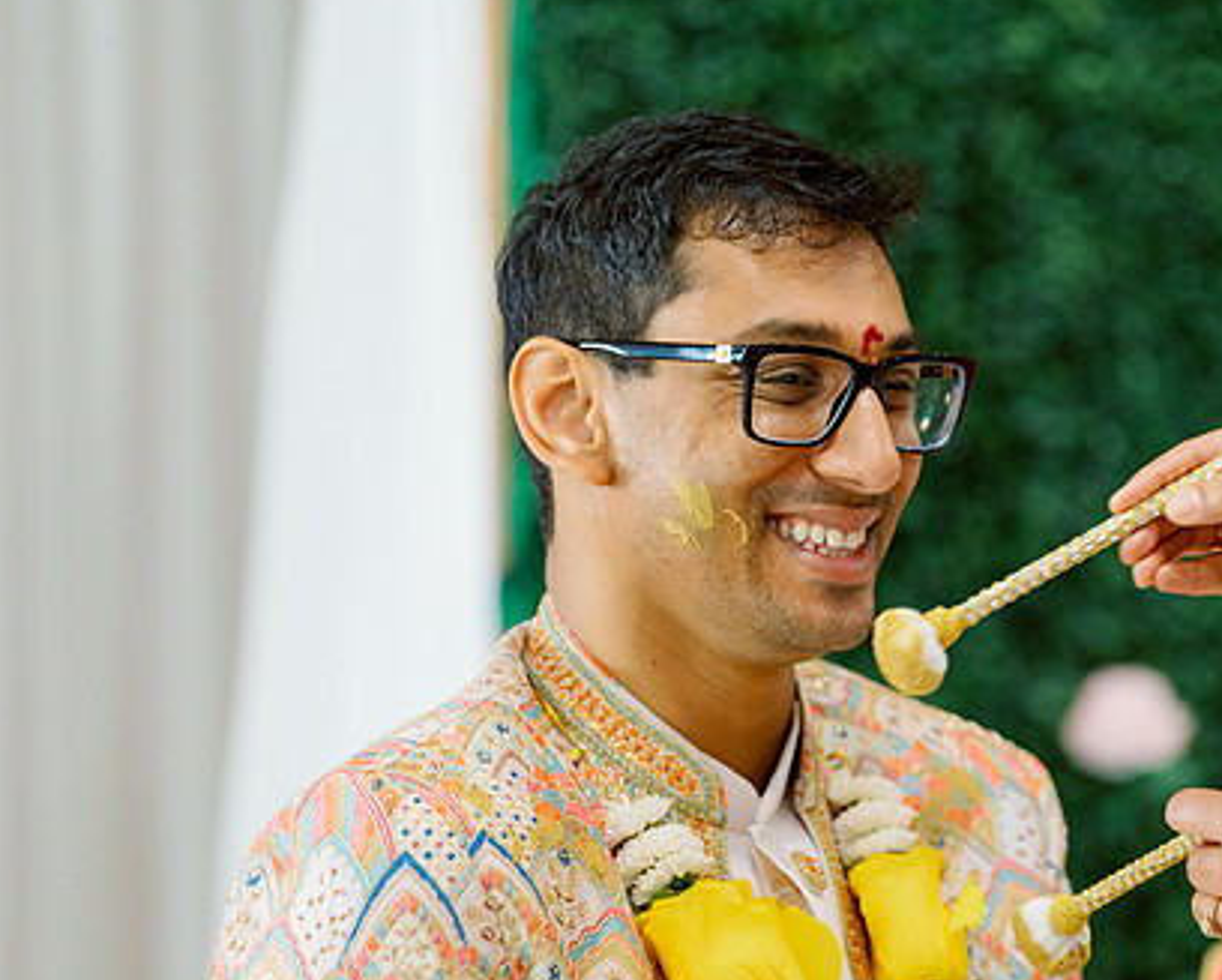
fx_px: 7600
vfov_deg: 7.4
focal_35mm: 210
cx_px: 760
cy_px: 531
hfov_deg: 9.2
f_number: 2.8
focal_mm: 147
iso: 1600
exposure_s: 1/250
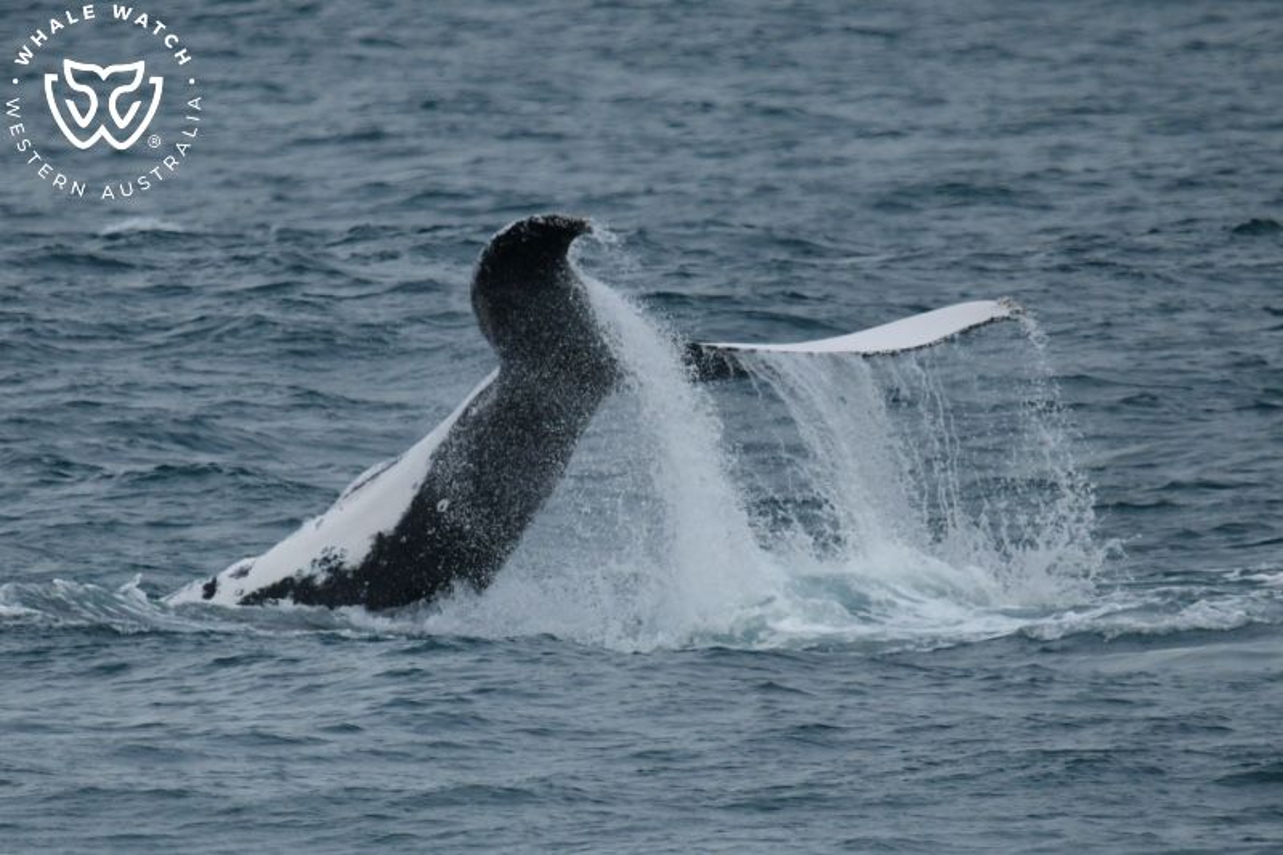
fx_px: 21378
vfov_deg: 2.3
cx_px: 642
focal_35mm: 600
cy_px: 428
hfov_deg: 3.4
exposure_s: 1/8000
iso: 1600
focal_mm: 600
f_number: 6.3
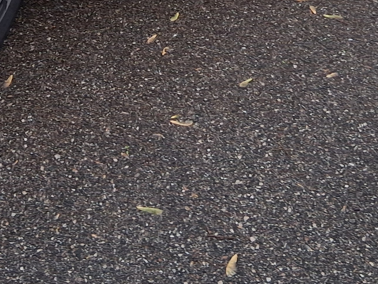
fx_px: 895
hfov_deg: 23.4
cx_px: 68
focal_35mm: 82
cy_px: -134
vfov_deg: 16.5
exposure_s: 1/120
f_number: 1.8
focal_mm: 3.98
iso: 200
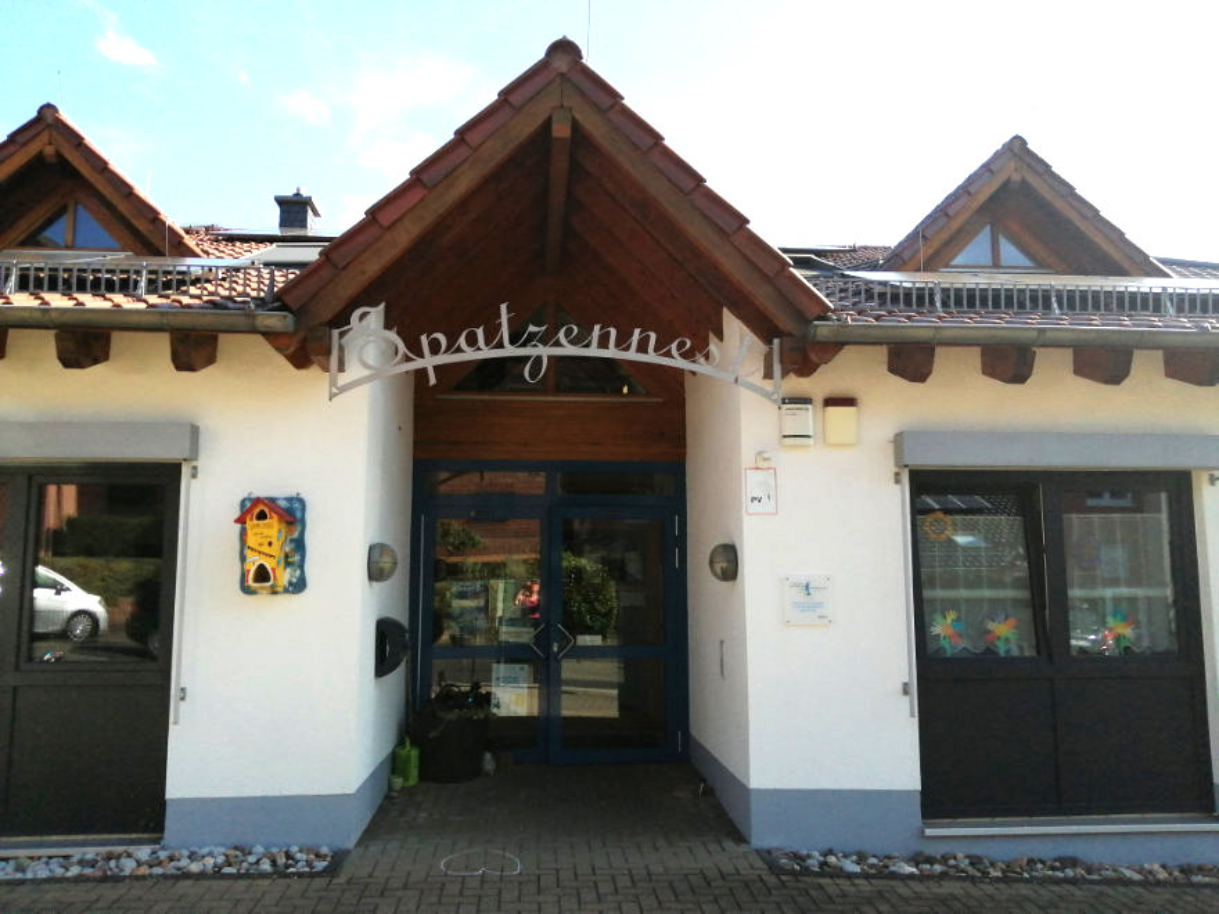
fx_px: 916
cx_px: 610
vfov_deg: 53.1
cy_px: 457
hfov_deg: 67.3
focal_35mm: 26
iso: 50
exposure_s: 1/1133
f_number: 1.8
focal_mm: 3.5
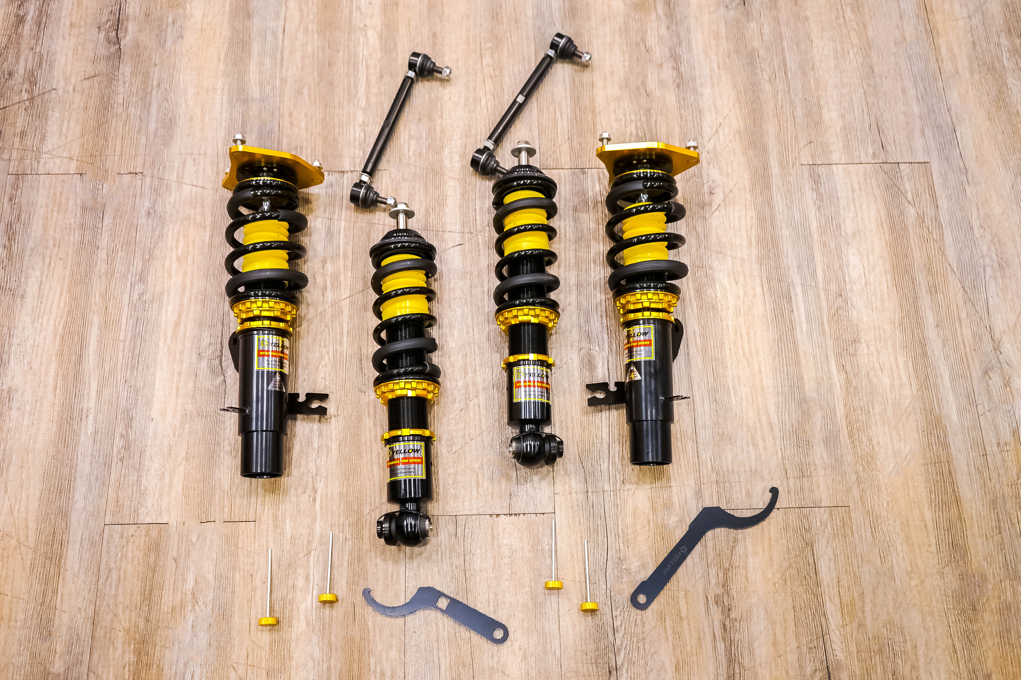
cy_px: 340
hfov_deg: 57.2
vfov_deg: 40.0
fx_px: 936
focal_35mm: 33
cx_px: 510
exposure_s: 1/50
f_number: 4
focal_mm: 33
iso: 1250
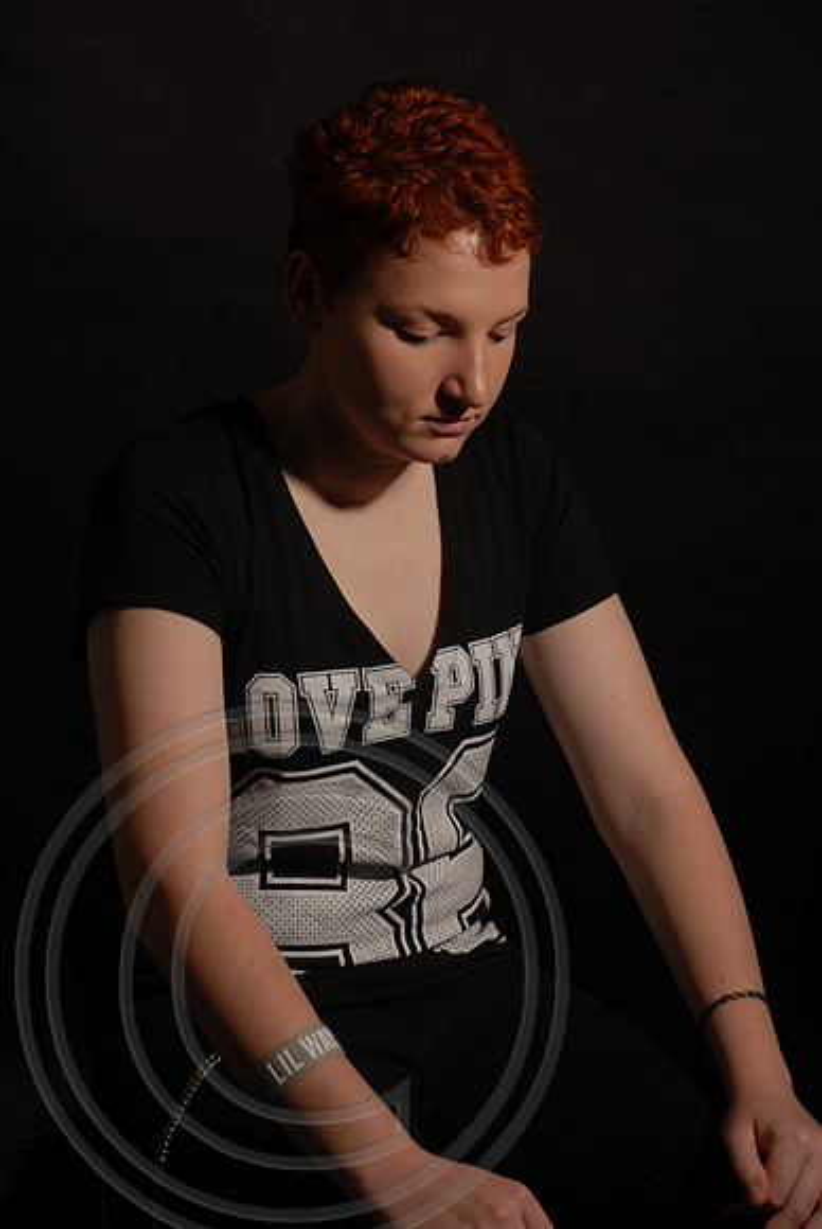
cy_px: 614
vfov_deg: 19.4
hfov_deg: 13.1
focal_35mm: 105
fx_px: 3587
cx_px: 411
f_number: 5.6
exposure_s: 1/125
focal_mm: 70
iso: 100
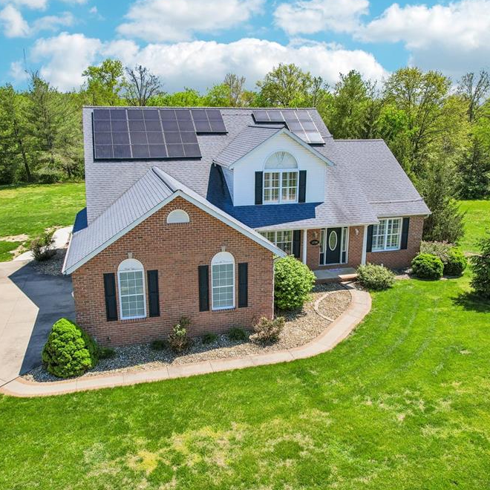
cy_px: 244
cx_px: 253
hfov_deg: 55.6
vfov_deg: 55.6
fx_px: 464
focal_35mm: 29
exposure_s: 1/2500
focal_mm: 8.4
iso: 100
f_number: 2.8
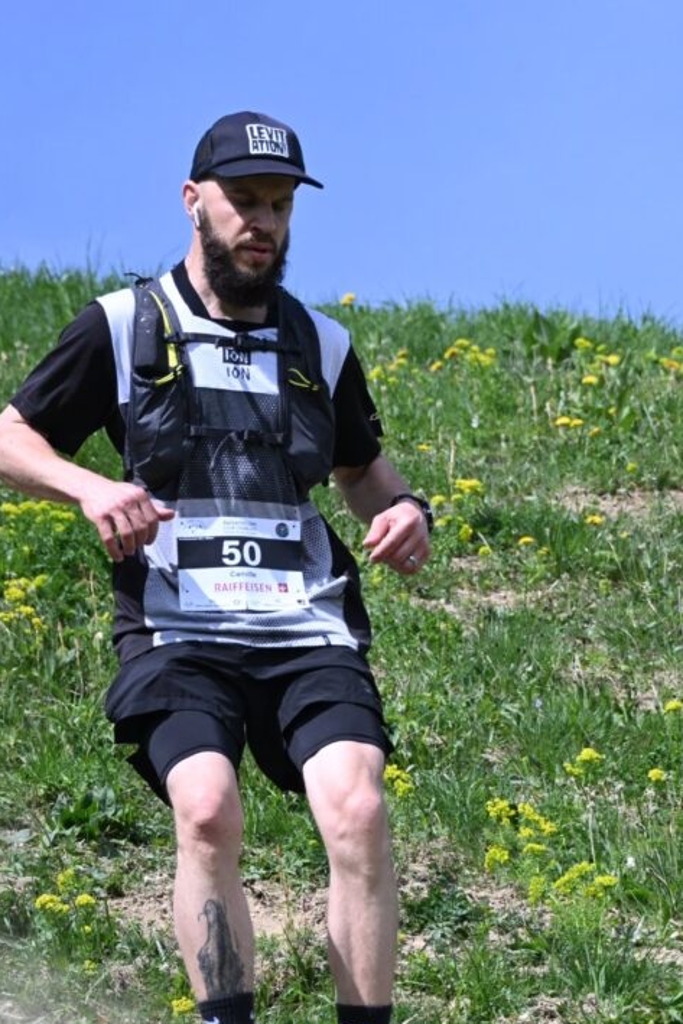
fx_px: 7276
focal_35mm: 256
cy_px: 531
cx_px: 271
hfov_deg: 5.4
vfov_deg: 8.0
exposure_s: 1/4000
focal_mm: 105
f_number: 6.3
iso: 1250
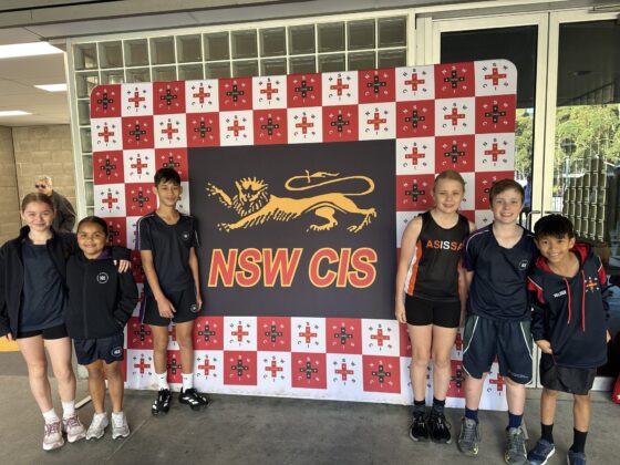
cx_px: 310
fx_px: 430
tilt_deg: -5.2
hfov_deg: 71.6
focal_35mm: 24
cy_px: 232
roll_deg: +1.8
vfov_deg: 56.8
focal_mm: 6.86
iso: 125
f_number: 1.78
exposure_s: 1/121
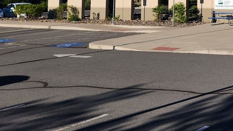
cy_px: -65
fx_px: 488
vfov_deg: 14.3
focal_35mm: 79
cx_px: 300
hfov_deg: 23.8
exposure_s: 1/2157
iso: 20
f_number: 1.8
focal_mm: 5.4
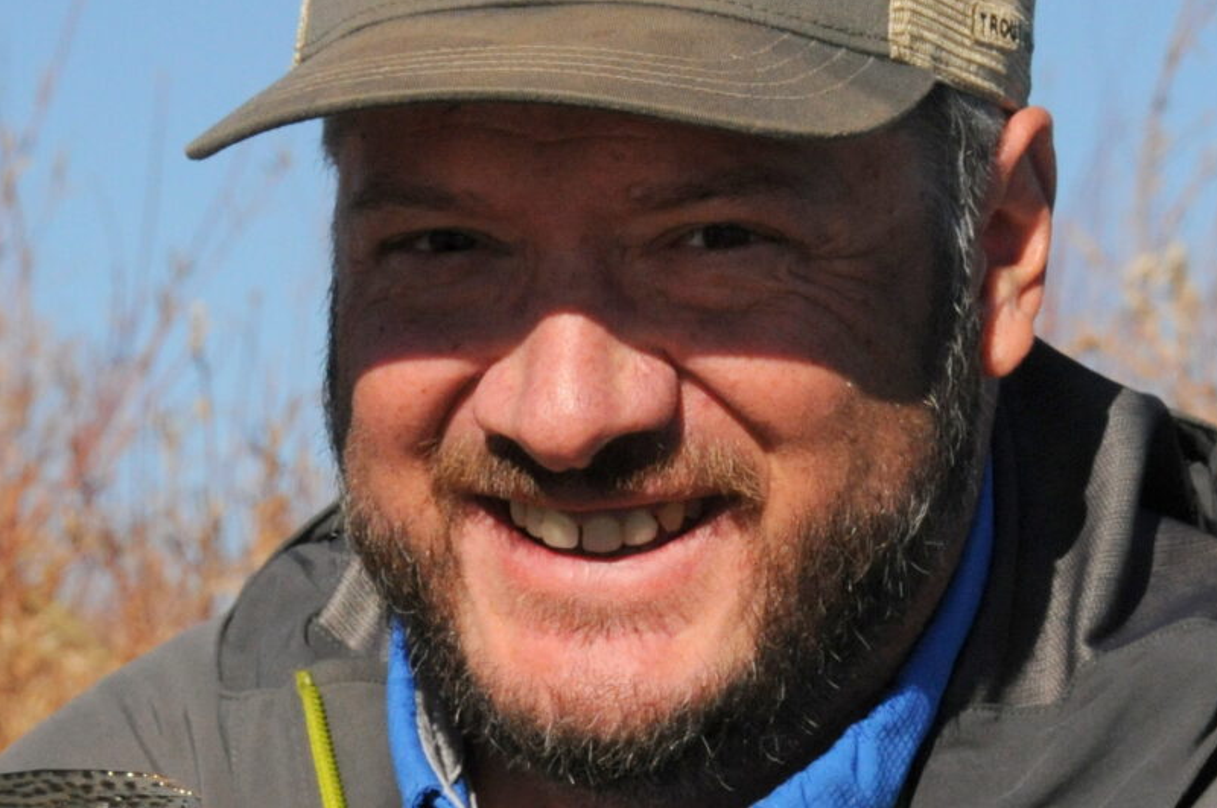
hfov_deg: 8.7
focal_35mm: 238
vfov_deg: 5.7
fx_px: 8034
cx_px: 388
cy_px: 735
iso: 800
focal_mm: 62
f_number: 13
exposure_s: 1/1600
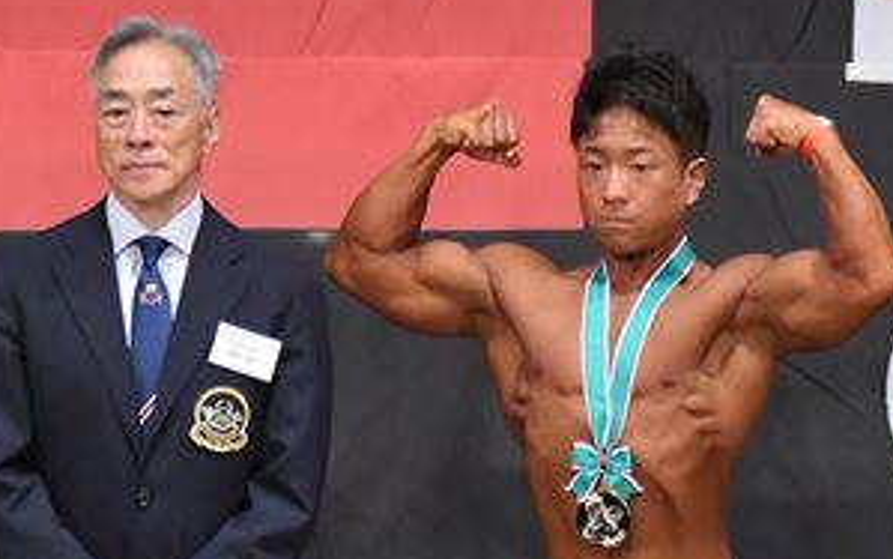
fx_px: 12974
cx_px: 659
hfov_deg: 3.9
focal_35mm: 533
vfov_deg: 2.5
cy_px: 634
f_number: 5.6
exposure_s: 1/400
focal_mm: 135
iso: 6400
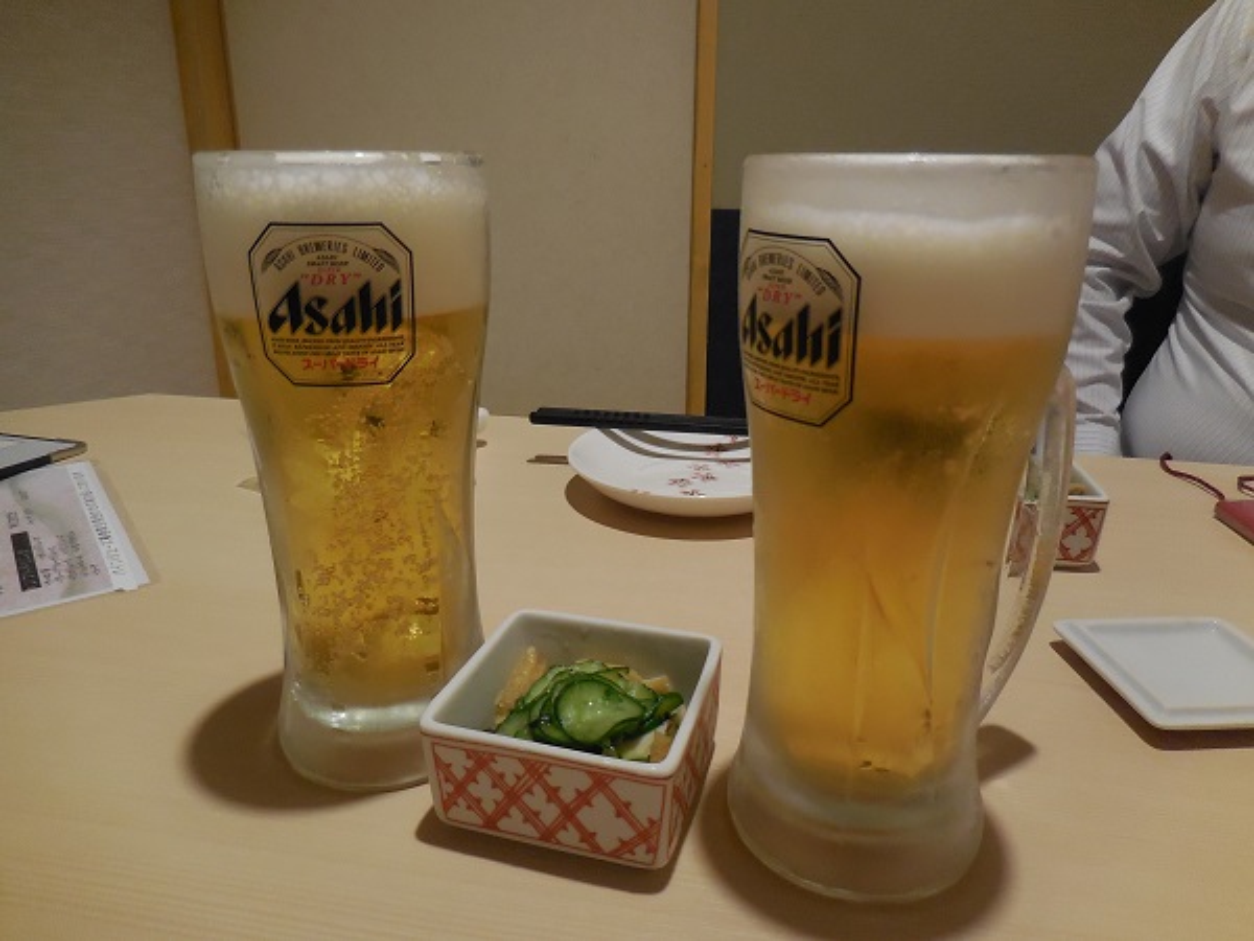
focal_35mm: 25
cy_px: 470
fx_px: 906
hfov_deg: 69.4
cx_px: 627
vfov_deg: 54.9
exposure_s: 1/8
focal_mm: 4.5
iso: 400
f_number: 3.3
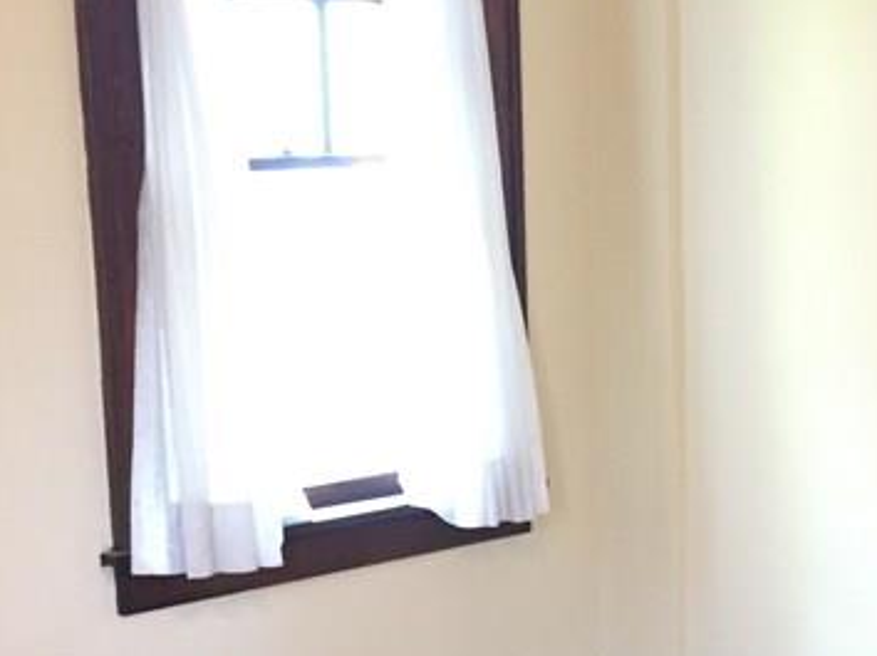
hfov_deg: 23.0
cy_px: 527
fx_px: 2127
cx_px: 709
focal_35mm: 84
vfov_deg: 17.4
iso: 250
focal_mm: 4.15
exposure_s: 1/20
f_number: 2.2
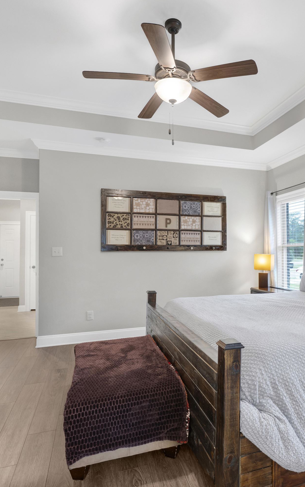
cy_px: 248
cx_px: 210
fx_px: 293
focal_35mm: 22
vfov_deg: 79.6
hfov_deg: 53.7
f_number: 11
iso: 400
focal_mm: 14
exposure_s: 1/2
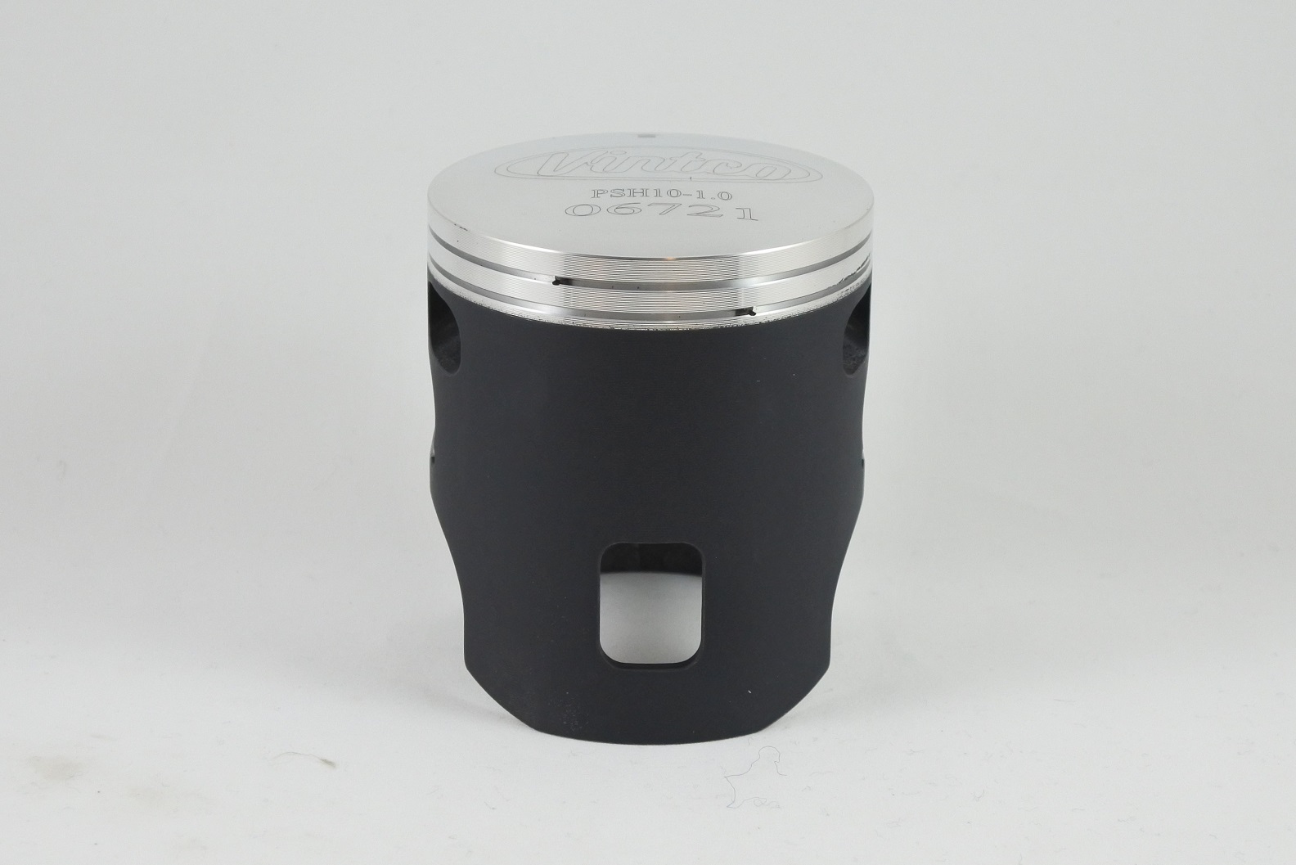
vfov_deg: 25.1
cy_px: 432
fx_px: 1944
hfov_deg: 36.9
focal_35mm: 54
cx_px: 648
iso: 500
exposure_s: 1/125
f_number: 4.8
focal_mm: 20.1
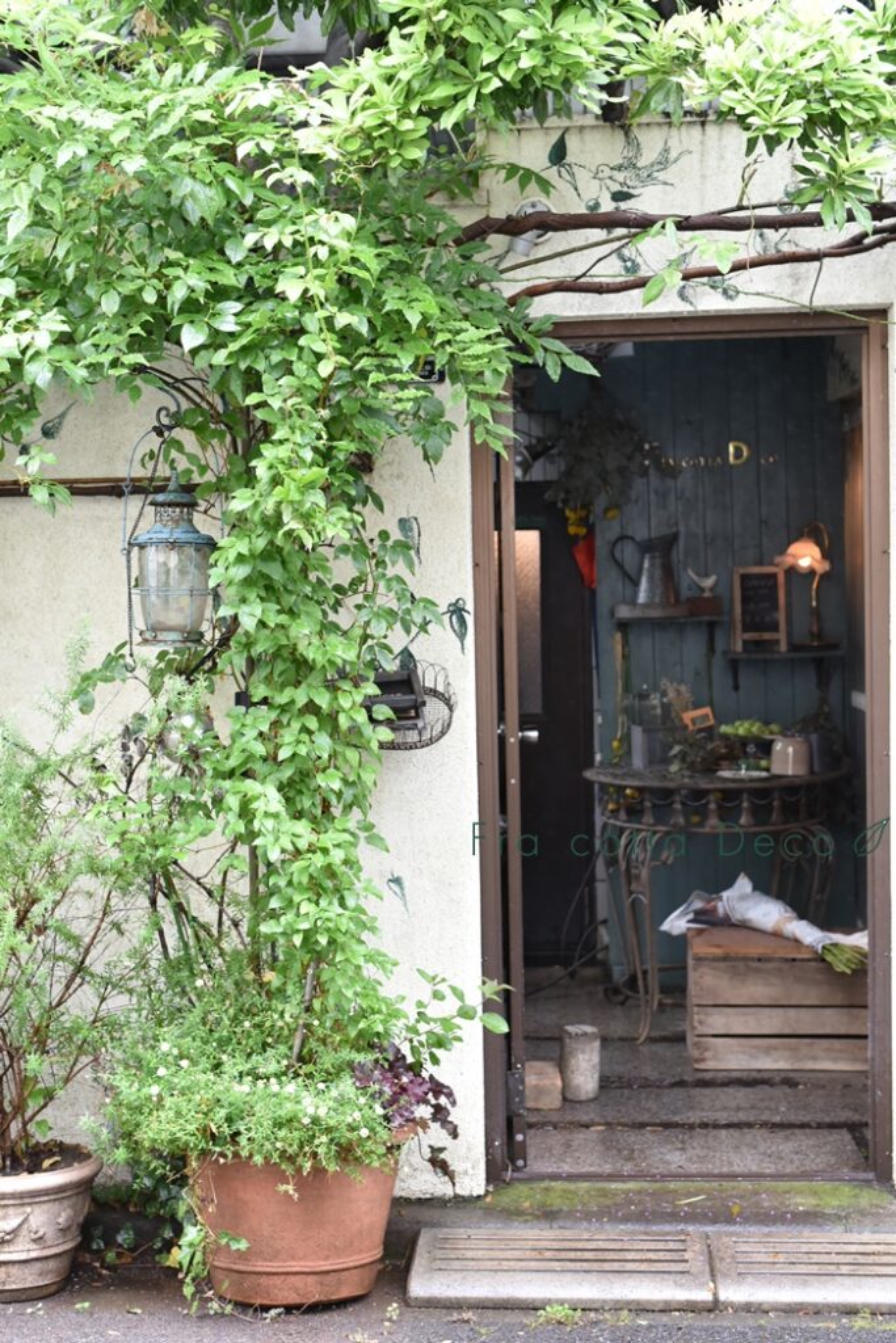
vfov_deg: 39.6
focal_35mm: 50
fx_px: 1866
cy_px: 672
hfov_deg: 27.0
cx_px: 448
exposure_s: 1/500
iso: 1600
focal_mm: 50
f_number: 4.5
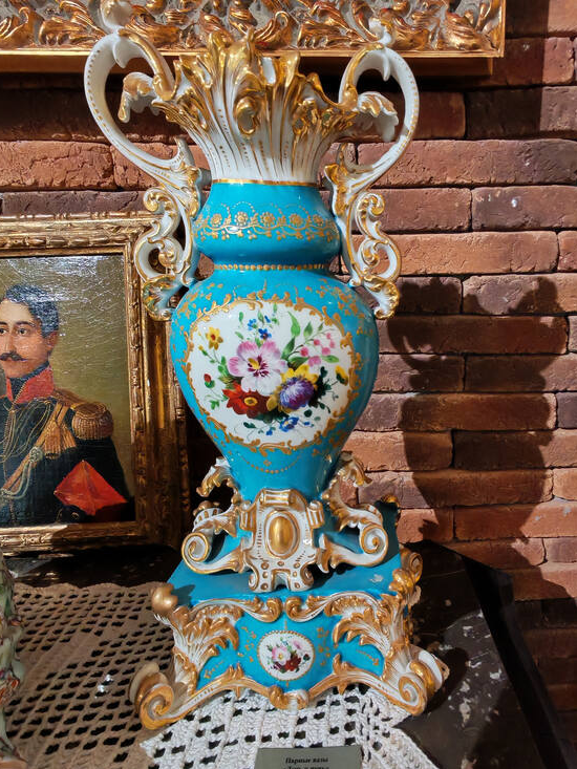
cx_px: 288
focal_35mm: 22
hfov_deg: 61.1
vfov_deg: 76.4
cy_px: 378
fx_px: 489
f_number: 2.2
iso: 160
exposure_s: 1/20
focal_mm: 1.96
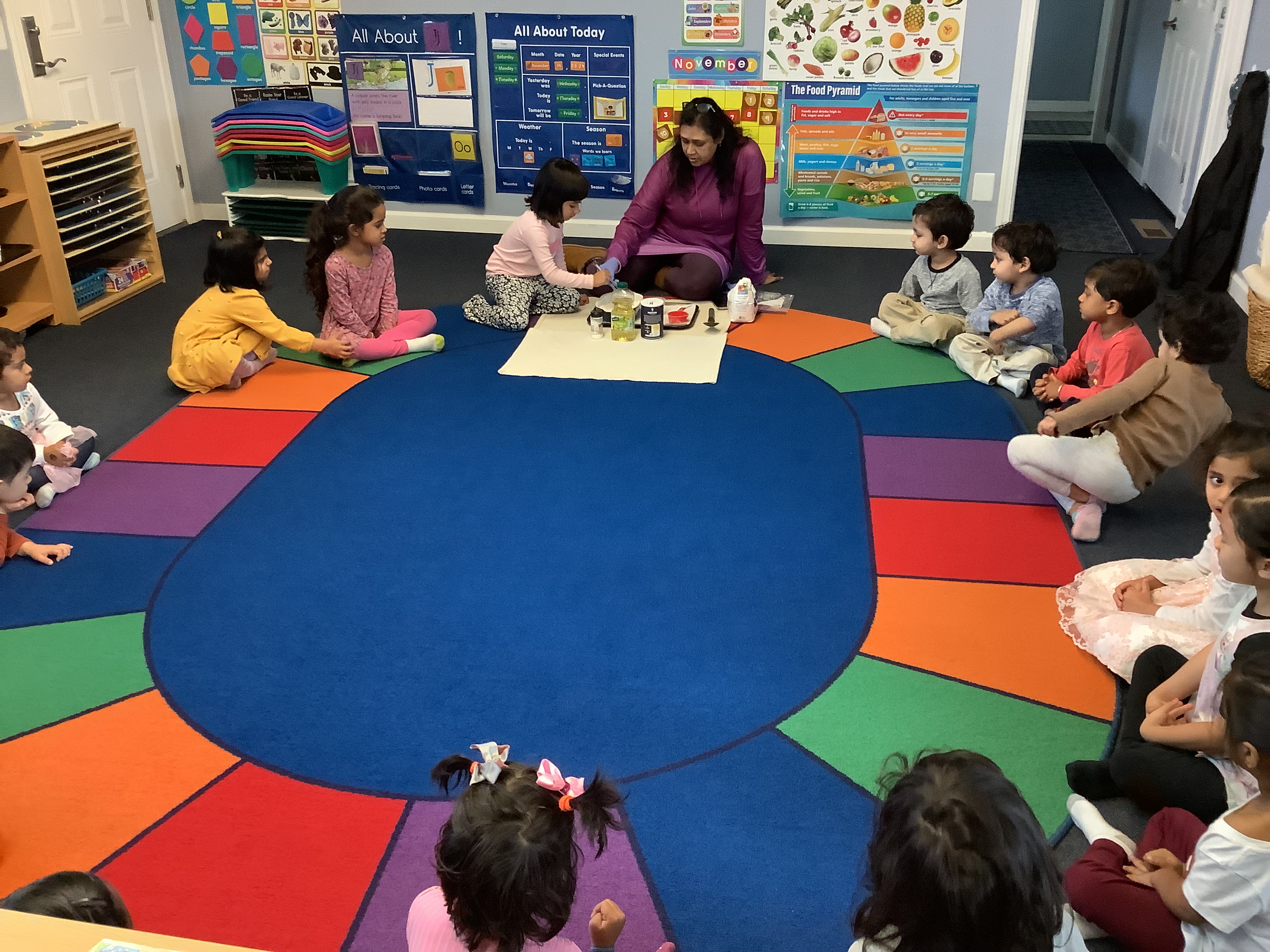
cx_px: 635
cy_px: 476
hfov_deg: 58.4
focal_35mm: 31
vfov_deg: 45.4
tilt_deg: -26.1
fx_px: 1137
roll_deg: +1.6
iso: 400
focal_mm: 3.3
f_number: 2.4
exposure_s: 1/40
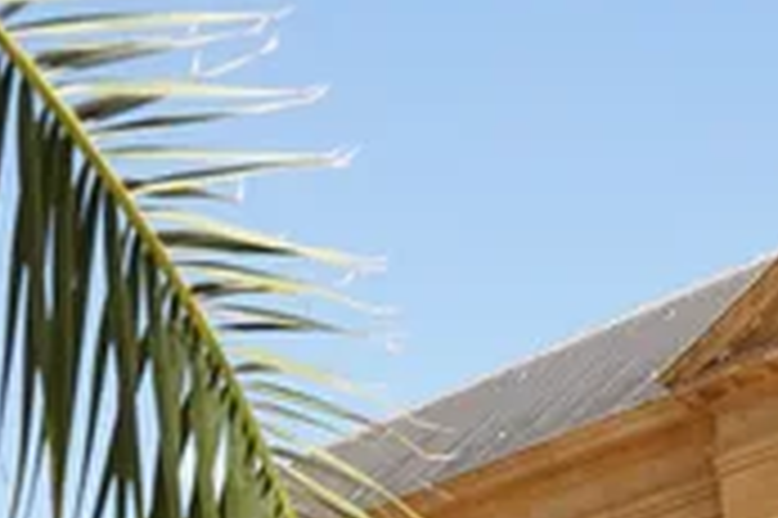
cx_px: 490
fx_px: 2828
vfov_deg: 10.4
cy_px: 347
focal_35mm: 131
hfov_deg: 15.6
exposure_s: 1/8000
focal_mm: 24
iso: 2500
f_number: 6.3
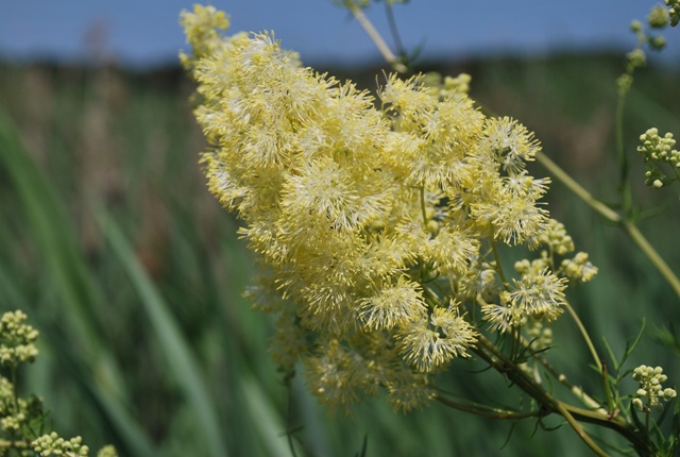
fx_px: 1761
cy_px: 228
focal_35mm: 93
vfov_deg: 14.8
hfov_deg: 21.9
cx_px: 340
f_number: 6.3
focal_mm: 62
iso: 100
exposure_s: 1/640
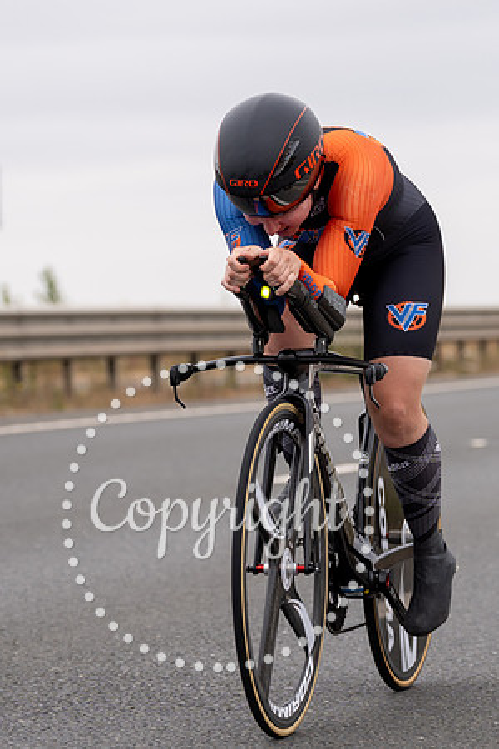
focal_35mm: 190
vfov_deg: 10.8
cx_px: 320
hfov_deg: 7.2
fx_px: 3958
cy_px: 423
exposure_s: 1/800
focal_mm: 92
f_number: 3.5
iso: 100
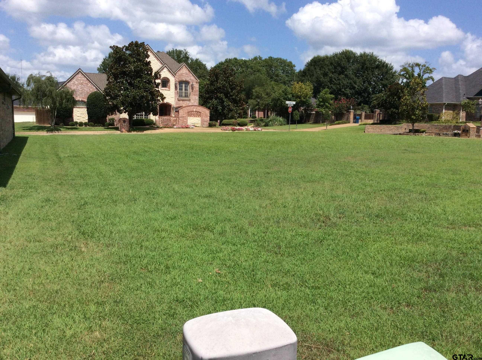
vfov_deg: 44.1
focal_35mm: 32
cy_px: 180
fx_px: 445
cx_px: 241
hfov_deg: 56.9
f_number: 2.4
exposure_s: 1/2119
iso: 32
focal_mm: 3.3
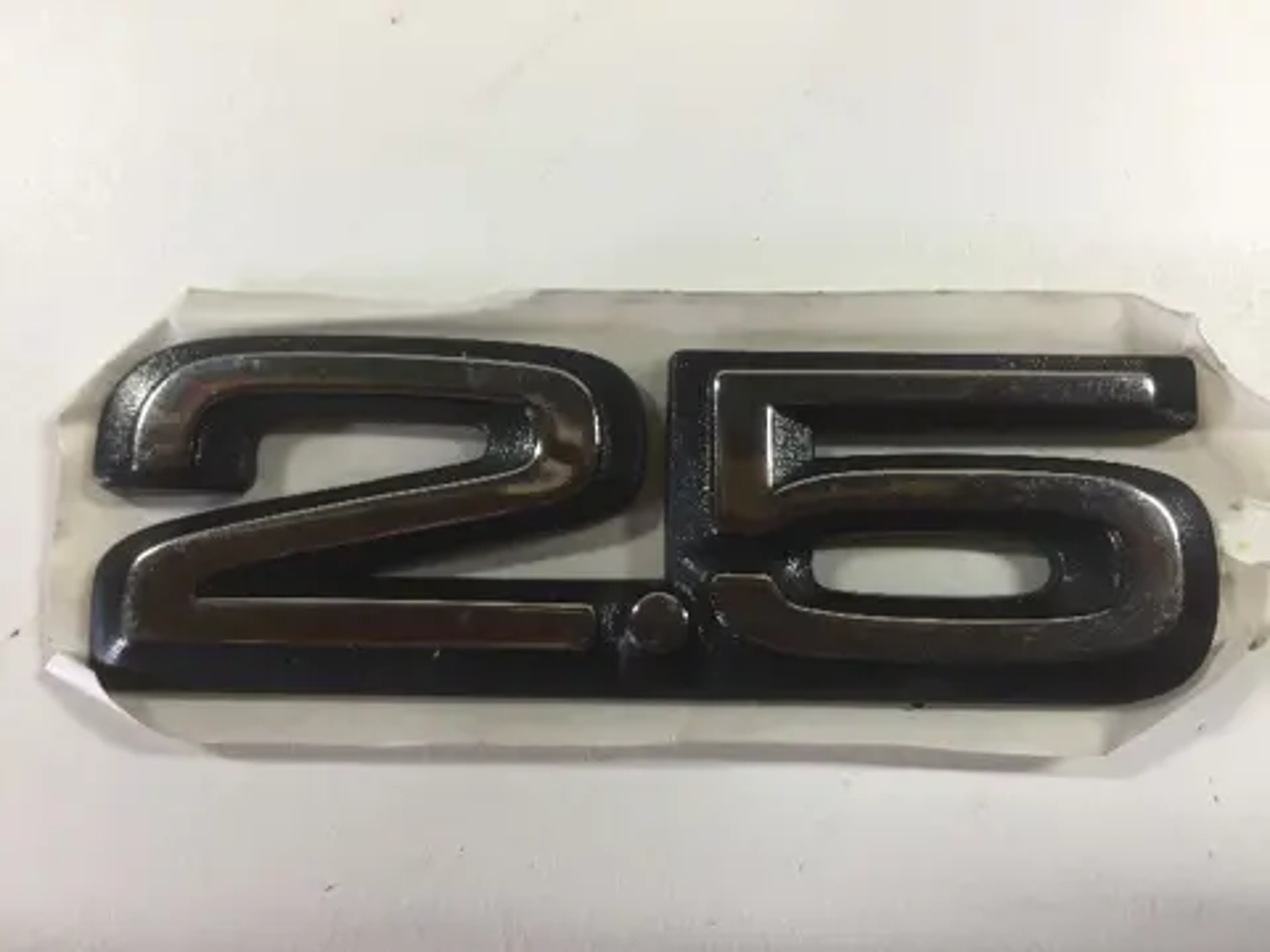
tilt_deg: -84.6
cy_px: 476
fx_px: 1064
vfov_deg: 48.2
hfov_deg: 61.7
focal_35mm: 29
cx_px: 635
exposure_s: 1/33
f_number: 2.2
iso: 100
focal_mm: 4.15
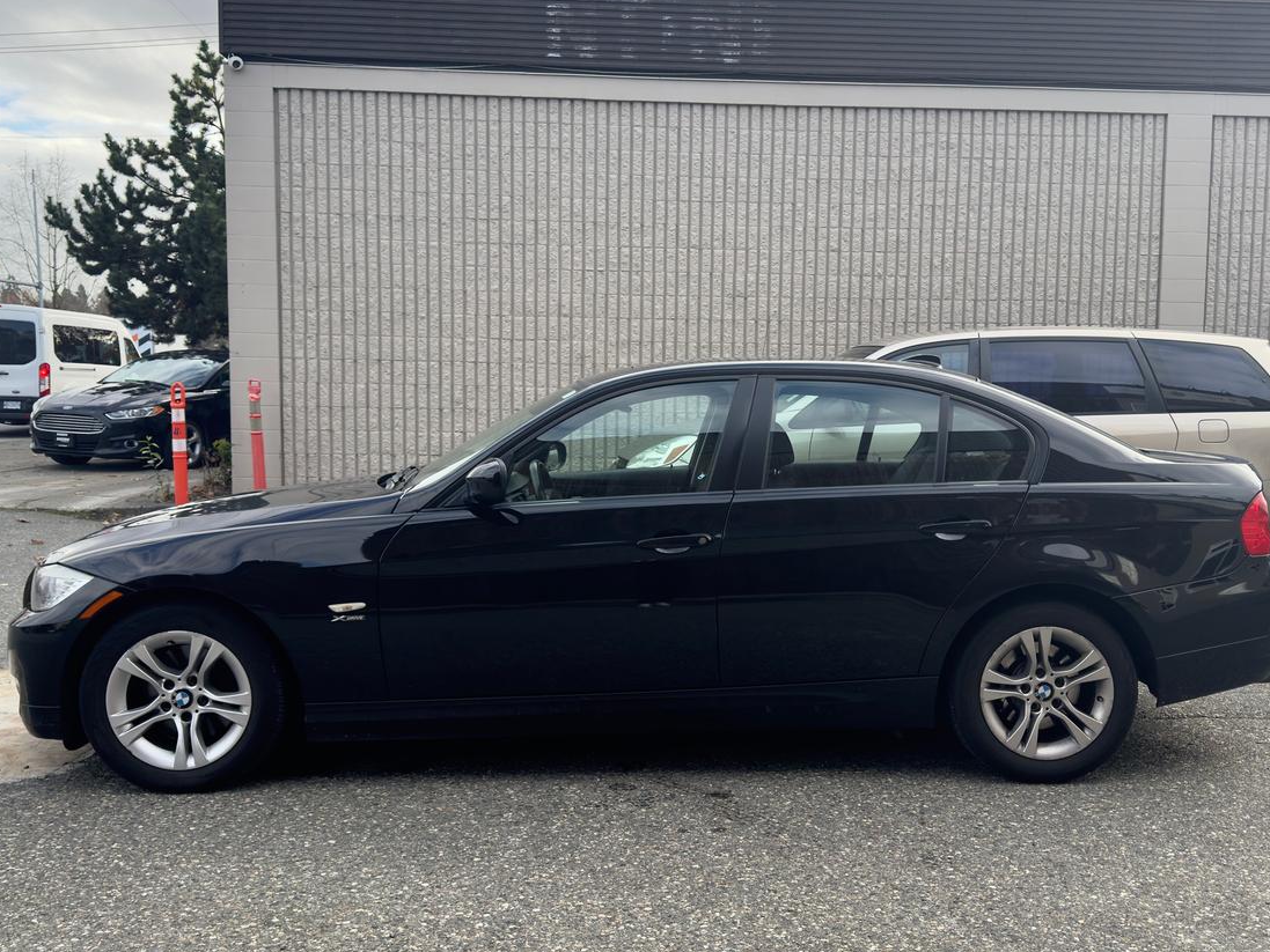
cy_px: 511
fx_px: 1027
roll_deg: -1.4
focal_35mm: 28
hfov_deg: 63.4
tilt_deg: -4.4
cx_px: 640
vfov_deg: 49.7
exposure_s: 1/969
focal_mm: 6.76
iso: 100
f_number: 1.78
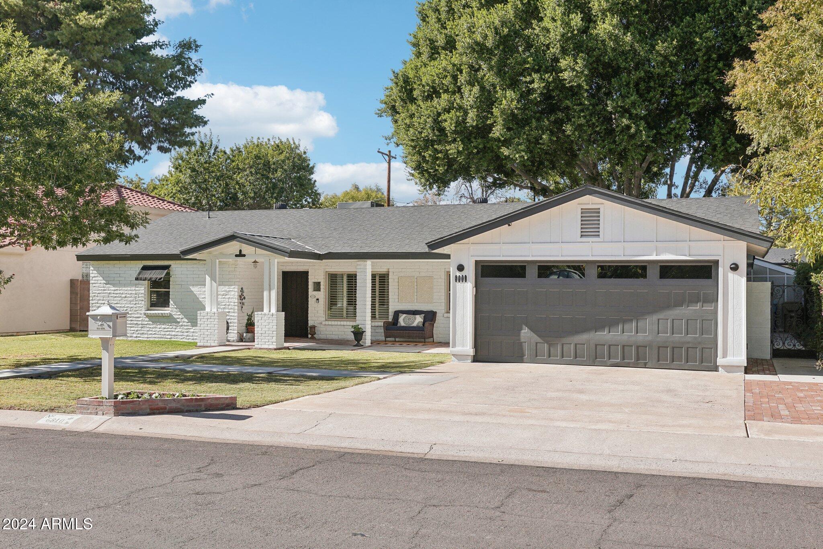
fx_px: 823
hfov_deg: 53.1
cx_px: 412
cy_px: 274
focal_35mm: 36
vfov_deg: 36.9
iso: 250
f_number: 8
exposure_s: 1/500
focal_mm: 24
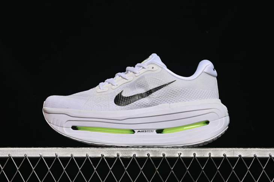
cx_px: 137
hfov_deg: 27.0
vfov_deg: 18.2
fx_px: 571
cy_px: 91
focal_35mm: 75
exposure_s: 1/60
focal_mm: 50
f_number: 7.1
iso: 160
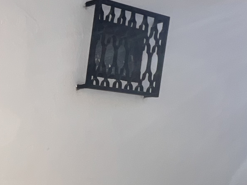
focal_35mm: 44
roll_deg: -3.5
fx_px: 314
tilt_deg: -2.7
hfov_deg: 29.4
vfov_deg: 31.1
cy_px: 173
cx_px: -109
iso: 32
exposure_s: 1/1508
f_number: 1.8
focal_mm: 1.57
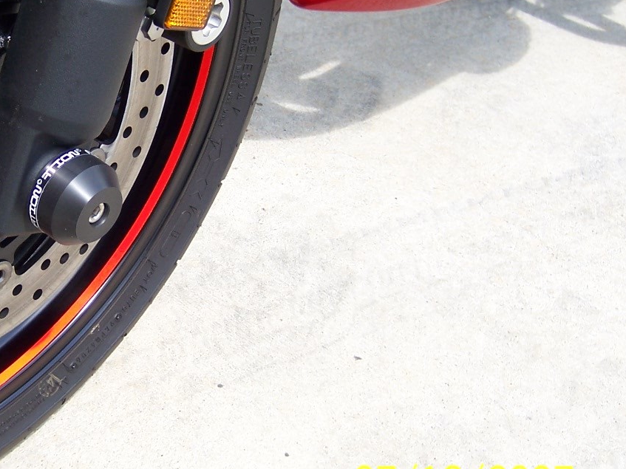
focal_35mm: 66
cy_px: 172
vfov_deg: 22.2
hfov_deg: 28.3
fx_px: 1193
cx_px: 64
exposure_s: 1/320
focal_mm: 6.2
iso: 80
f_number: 2.8
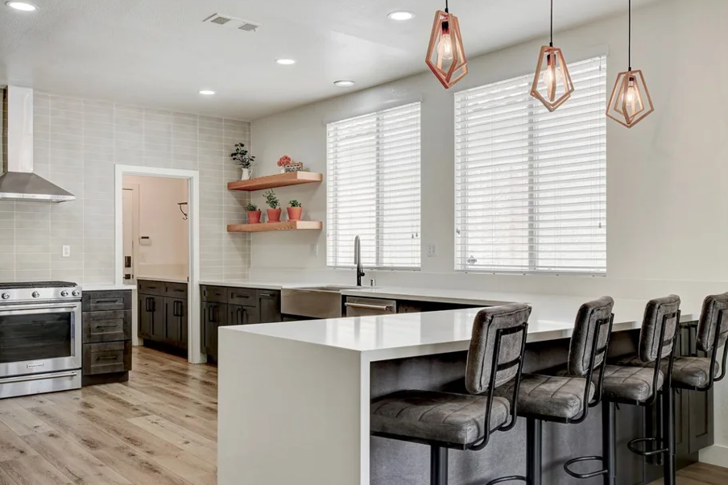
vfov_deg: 38.8
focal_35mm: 34
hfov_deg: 55.8
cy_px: 263
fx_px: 687
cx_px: 378
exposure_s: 1/125
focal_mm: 20
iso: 400
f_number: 9
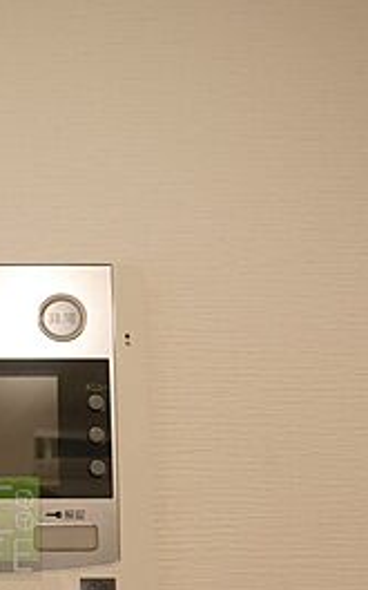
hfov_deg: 39.7
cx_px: -11
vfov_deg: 58.7
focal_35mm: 27
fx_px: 433
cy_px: 527
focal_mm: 7
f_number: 4
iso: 400
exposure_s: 1/60
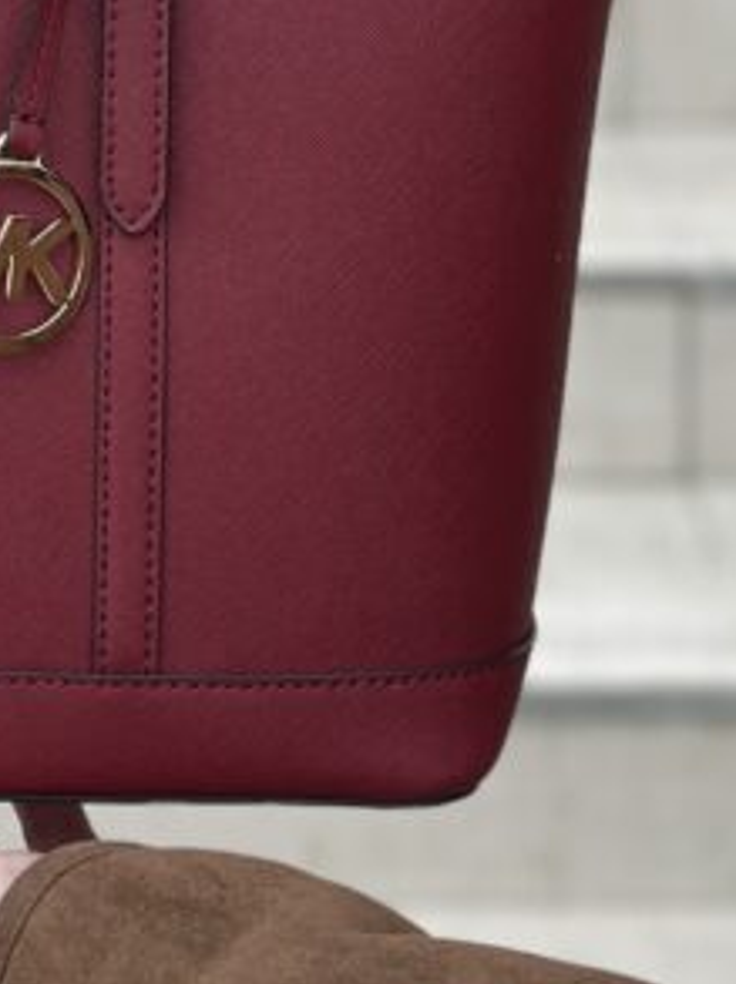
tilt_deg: -7.4
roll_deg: +1.0
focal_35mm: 168
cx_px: -151
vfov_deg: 11.5
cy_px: -302
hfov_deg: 8.7
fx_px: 4773
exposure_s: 1/260
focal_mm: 6.86
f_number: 1.78
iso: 80
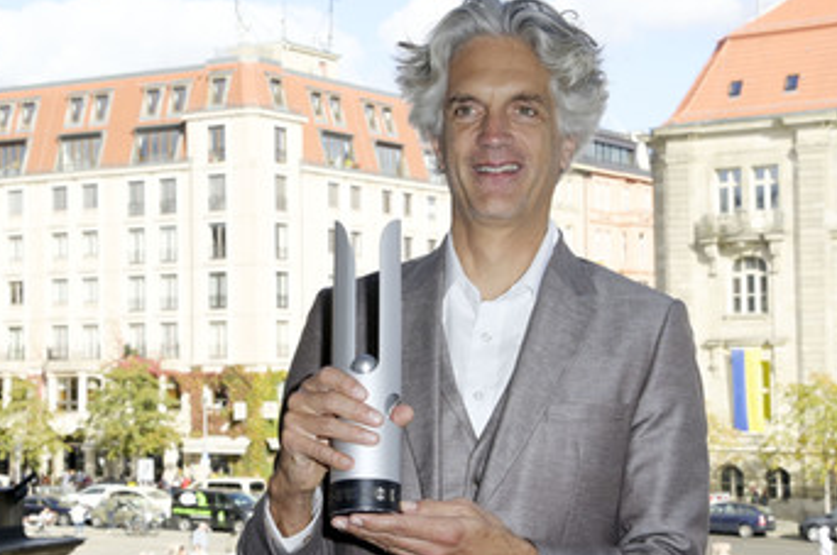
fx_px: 1532
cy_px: 320
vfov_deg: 20.5
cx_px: 456
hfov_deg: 30.5
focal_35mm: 66
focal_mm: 50
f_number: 10
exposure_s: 1/250
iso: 320
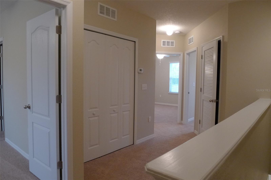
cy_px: 90
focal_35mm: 24
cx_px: 136
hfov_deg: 73.8
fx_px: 180
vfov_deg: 53.0
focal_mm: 5.1
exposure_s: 1/40
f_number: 2
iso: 400
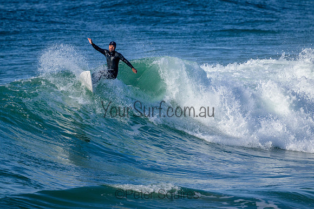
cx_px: 157
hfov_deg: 2.6
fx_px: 6979
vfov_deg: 1.7
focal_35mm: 800
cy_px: 104
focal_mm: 800
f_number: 11
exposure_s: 1/2000
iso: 640
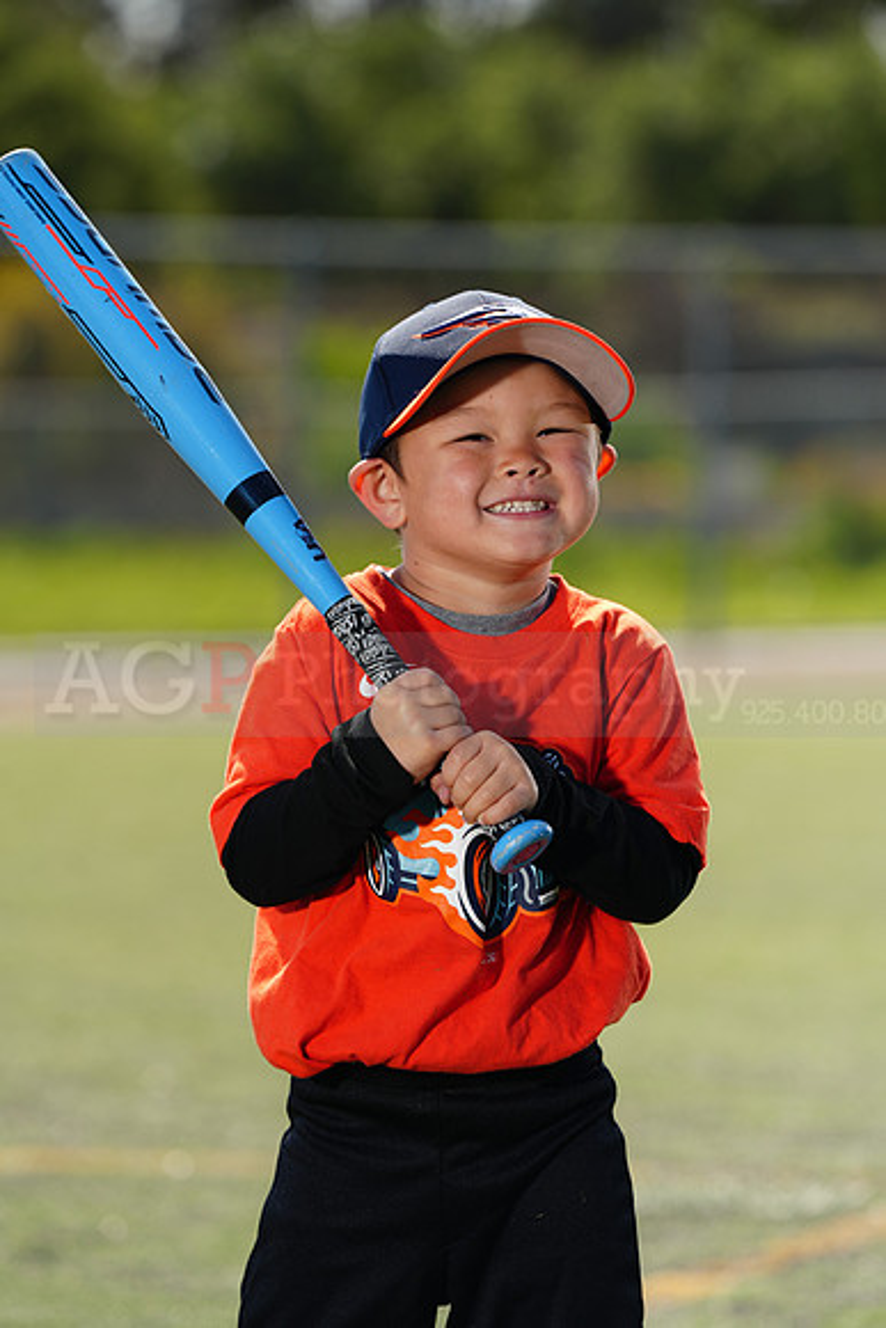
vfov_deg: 10.3
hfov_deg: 6.9
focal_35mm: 200
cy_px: 664
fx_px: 7378
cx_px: 443
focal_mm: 200
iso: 50
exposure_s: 1/250
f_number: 5
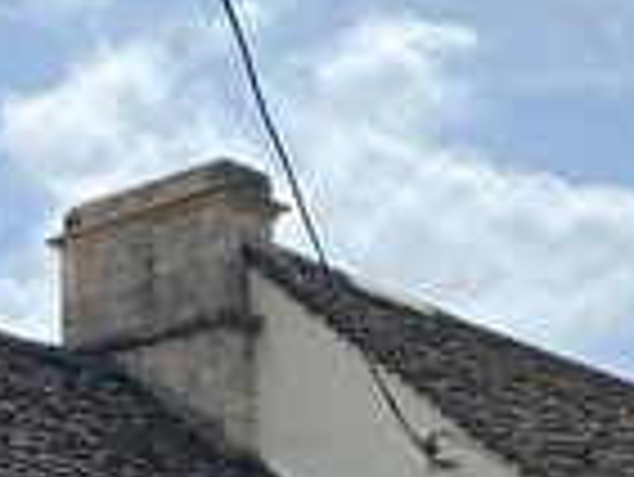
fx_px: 2365
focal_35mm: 129
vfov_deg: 10.6
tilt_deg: +4.1
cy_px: 920
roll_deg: -0.6
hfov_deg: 13.8
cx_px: -468
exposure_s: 1/4444
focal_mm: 4.25
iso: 32
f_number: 1.8
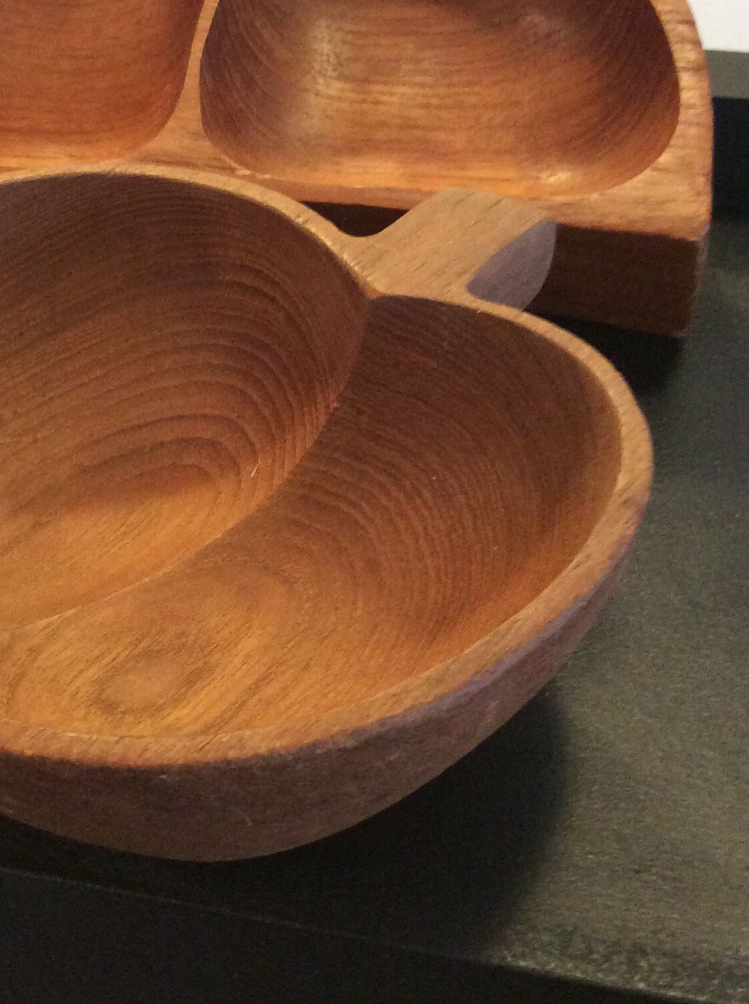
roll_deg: +1.6
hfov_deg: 26.1
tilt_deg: -36.8
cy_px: 453
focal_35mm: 55
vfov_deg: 35.0
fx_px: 1591
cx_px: 171
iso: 250
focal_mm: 3.3
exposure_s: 1/25
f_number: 2.4
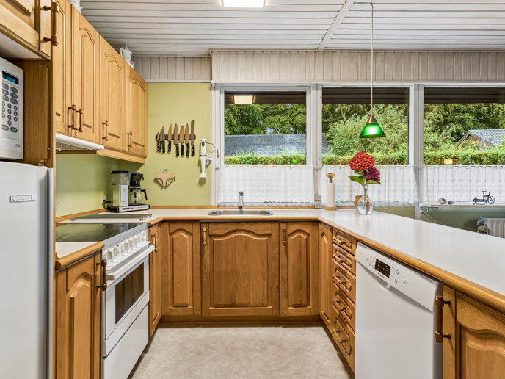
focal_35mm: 20
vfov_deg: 67.1
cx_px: 247
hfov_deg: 83.0
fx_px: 285
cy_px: 188
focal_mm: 17.5
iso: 200
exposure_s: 1/4
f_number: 8
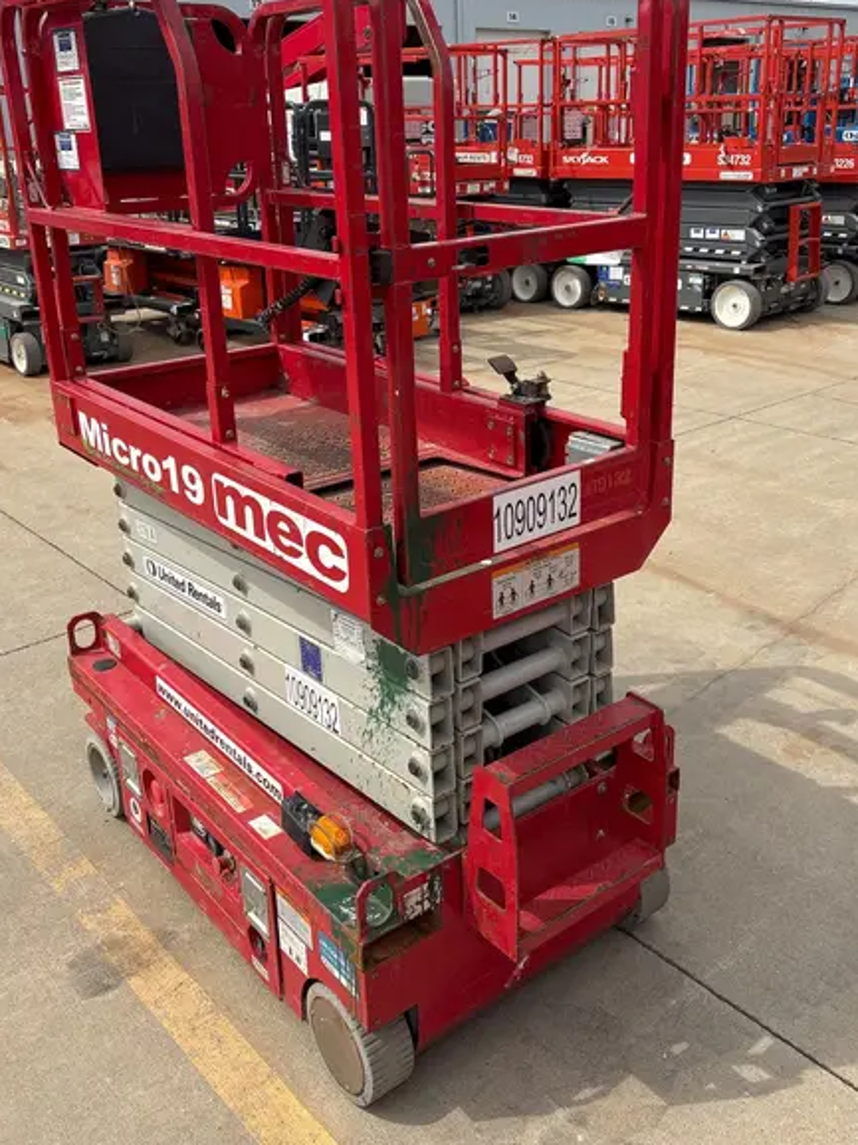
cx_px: 442
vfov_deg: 55.0
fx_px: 1091
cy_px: 468
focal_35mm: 33
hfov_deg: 42.9
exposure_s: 1/3448
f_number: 1.6
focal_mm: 5.96
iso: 50
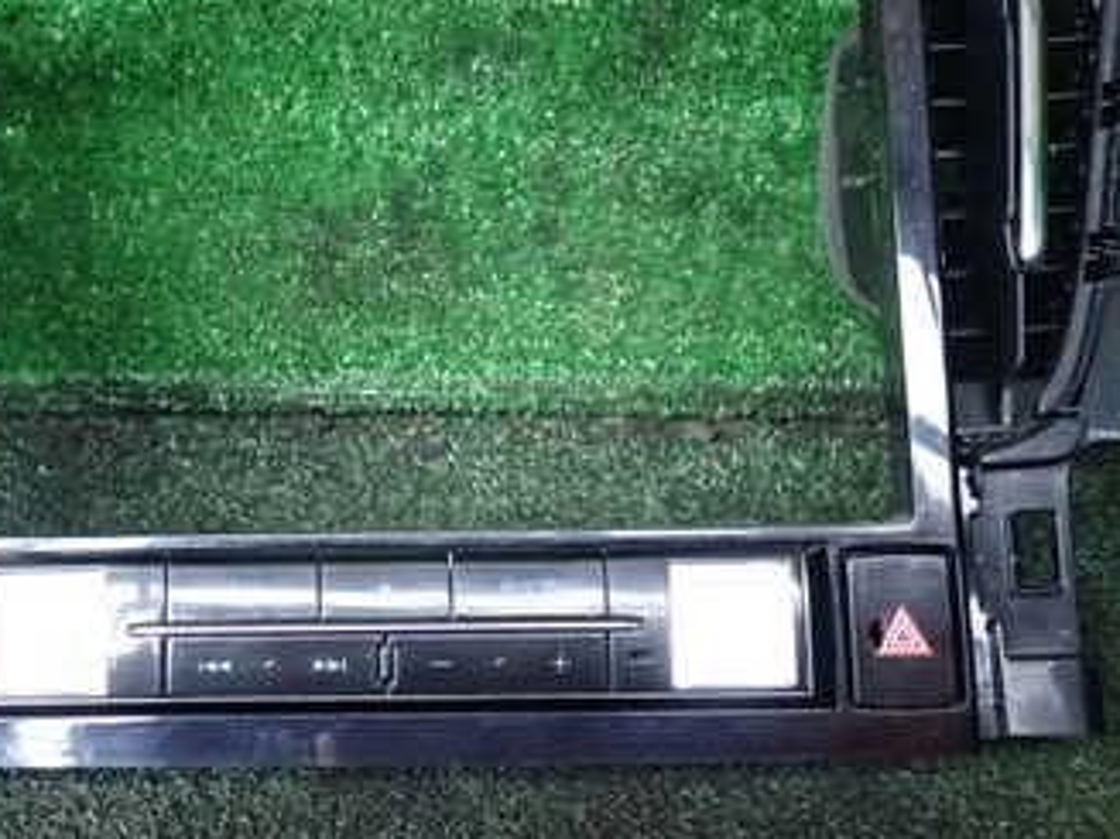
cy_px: 250
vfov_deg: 26.3
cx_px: 377
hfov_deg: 34.6
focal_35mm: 55
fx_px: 1779
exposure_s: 1/25
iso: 800
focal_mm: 5.4
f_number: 2.3
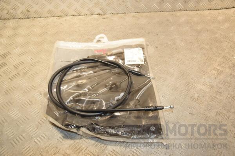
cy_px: 78
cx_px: 118
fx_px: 215
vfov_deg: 40.0
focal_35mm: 33
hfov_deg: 57.2
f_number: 5
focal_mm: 22
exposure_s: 1/200
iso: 800
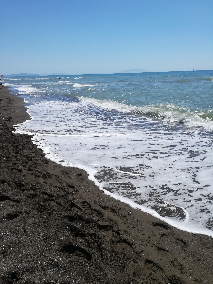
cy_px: 142
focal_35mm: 26
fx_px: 213
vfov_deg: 67.3
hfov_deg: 53.1
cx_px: 106
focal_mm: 3.83
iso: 50
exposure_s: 1/2016
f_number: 2.2
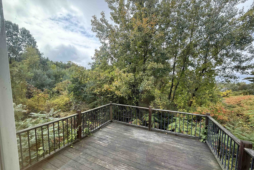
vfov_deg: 76.9
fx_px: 106
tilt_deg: -7.4
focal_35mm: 15
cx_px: 125
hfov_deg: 100.4
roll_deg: -0.8
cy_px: 97
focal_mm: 2.22
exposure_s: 1/293
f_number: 2.2
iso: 64
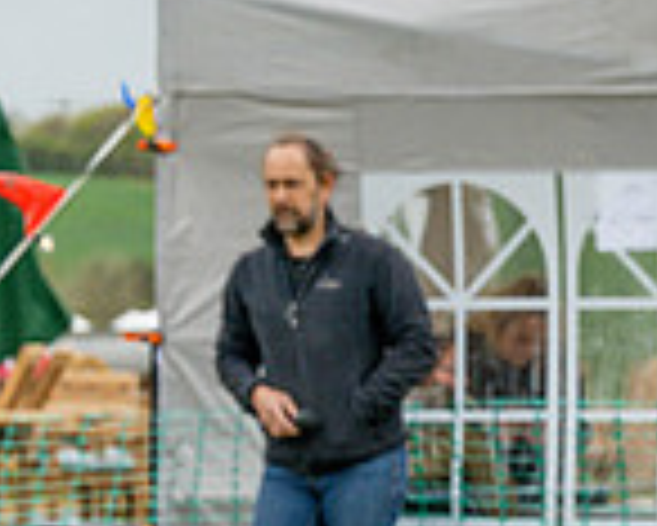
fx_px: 5915
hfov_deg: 6.2
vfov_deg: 5.0
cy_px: 904
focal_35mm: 304
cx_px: 1259
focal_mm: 70
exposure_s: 1/2000
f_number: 4.5
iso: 400
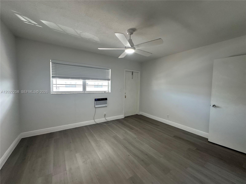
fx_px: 99
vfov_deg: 85.7
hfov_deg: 102.1
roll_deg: -1.2
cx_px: 123
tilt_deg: -3.5
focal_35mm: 14
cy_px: 92
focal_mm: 2.22
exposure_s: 1/120
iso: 200
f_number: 2.2
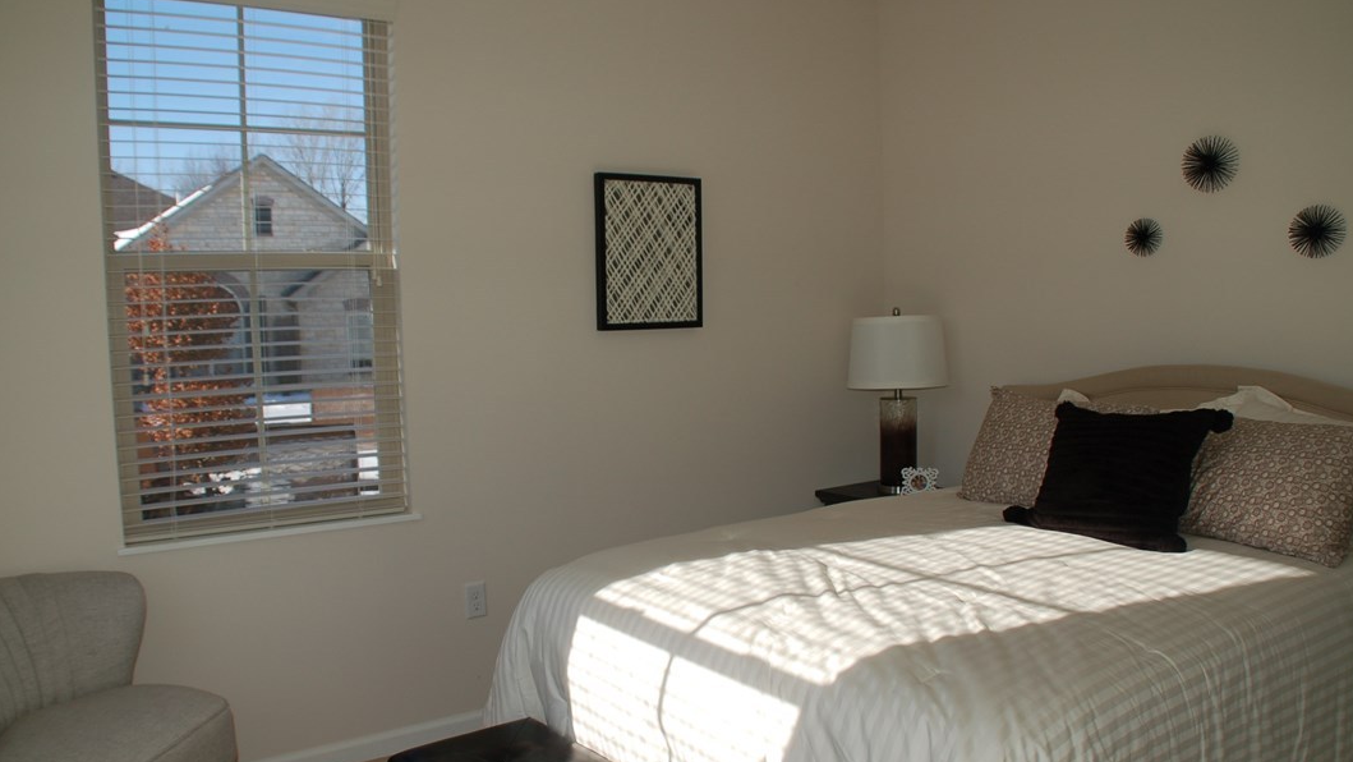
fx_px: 1041
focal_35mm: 29
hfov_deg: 66.1
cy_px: 433
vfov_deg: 40.1
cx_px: 669
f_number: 5.6
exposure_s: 1/500
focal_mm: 18
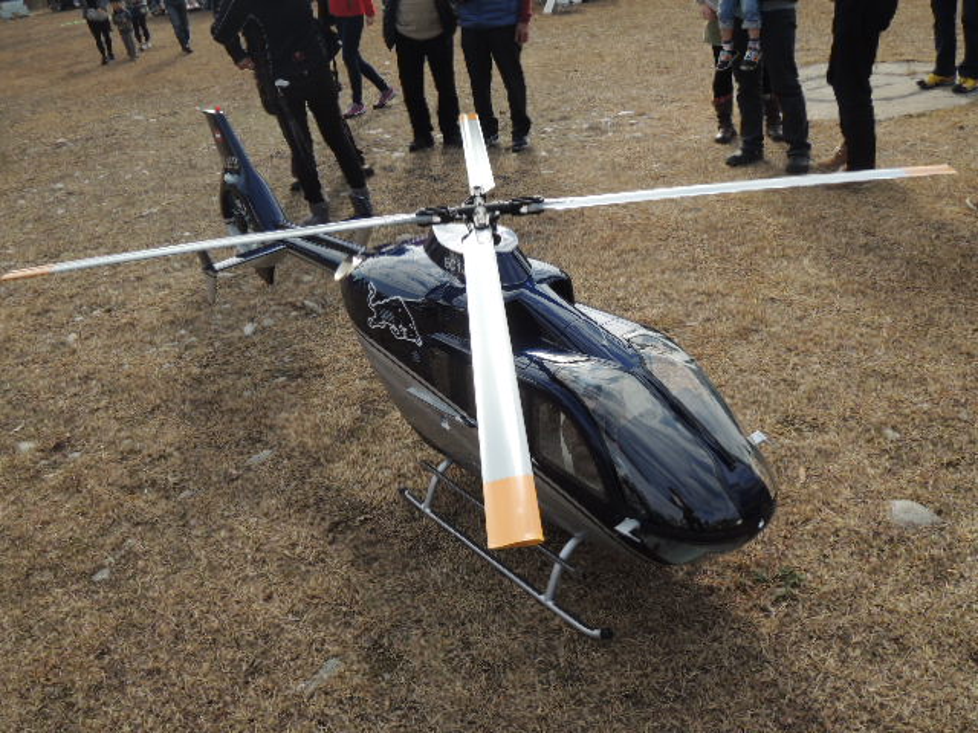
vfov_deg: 45.4
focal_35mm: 31
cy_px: 366
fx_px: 876
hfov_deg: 58.4
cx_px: 489
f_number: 3
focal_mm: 5.5
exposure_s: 1/1000
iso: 100
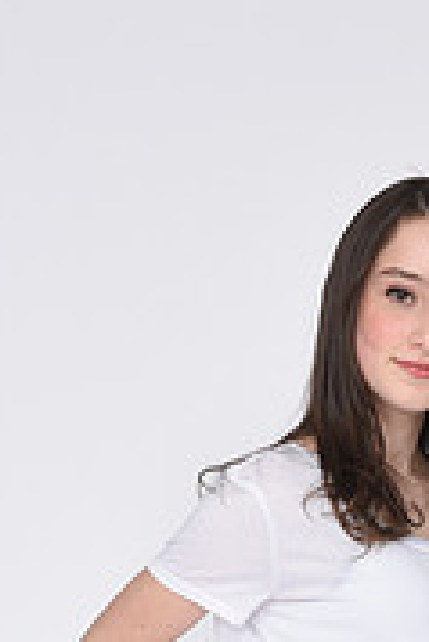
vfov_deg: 12.2
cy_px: 862
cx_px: 420
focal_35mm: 163
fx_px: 2908
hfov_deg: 8.4
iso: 160
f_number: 8
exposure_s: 1/125
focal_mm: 50
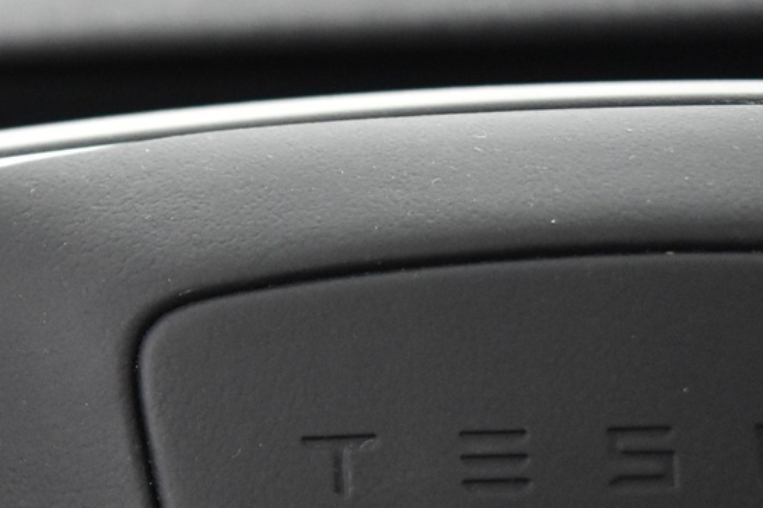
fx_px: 2267
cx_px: -316
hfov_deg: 17.5
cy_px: 449
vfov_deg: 12.7
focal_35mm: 107
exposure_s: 1/25
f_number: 4
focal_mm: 24
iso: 3200
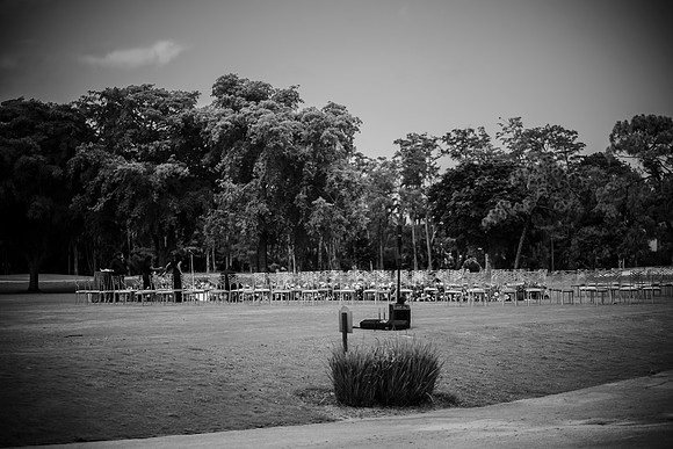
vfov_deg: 16.1
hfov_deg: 23.9
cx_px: 336
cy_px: 224
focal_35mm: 85
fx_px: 1589
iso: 100
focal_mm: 85
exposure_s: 1/5000
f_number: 1.8
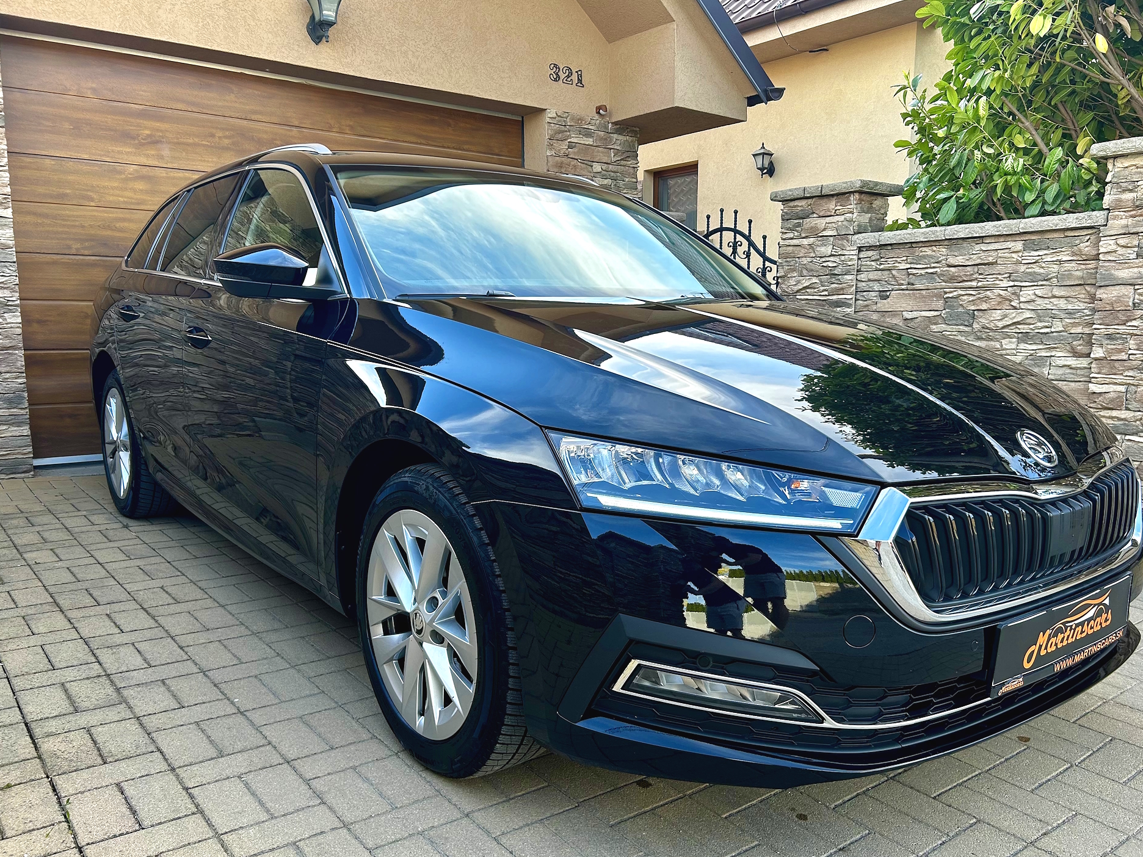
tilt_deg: -8.5
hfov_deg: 63.4
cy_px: 458
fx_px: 925
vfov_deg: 49.7
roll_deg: -0.1
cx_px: 599
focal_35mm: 28
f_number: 1.5
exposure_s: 1/316
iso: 50
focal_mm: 5.7
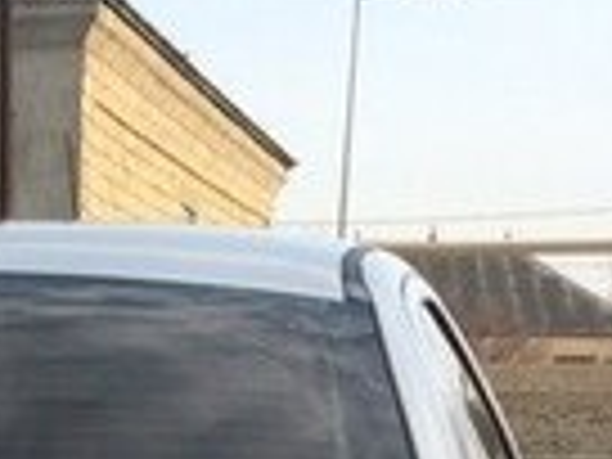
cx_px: -135
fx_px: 2493
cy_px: 979
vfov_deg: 9.7
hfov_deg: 13.6
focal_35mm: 141
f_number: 2.2
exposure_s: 1/1172
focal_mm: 4.15
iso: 32
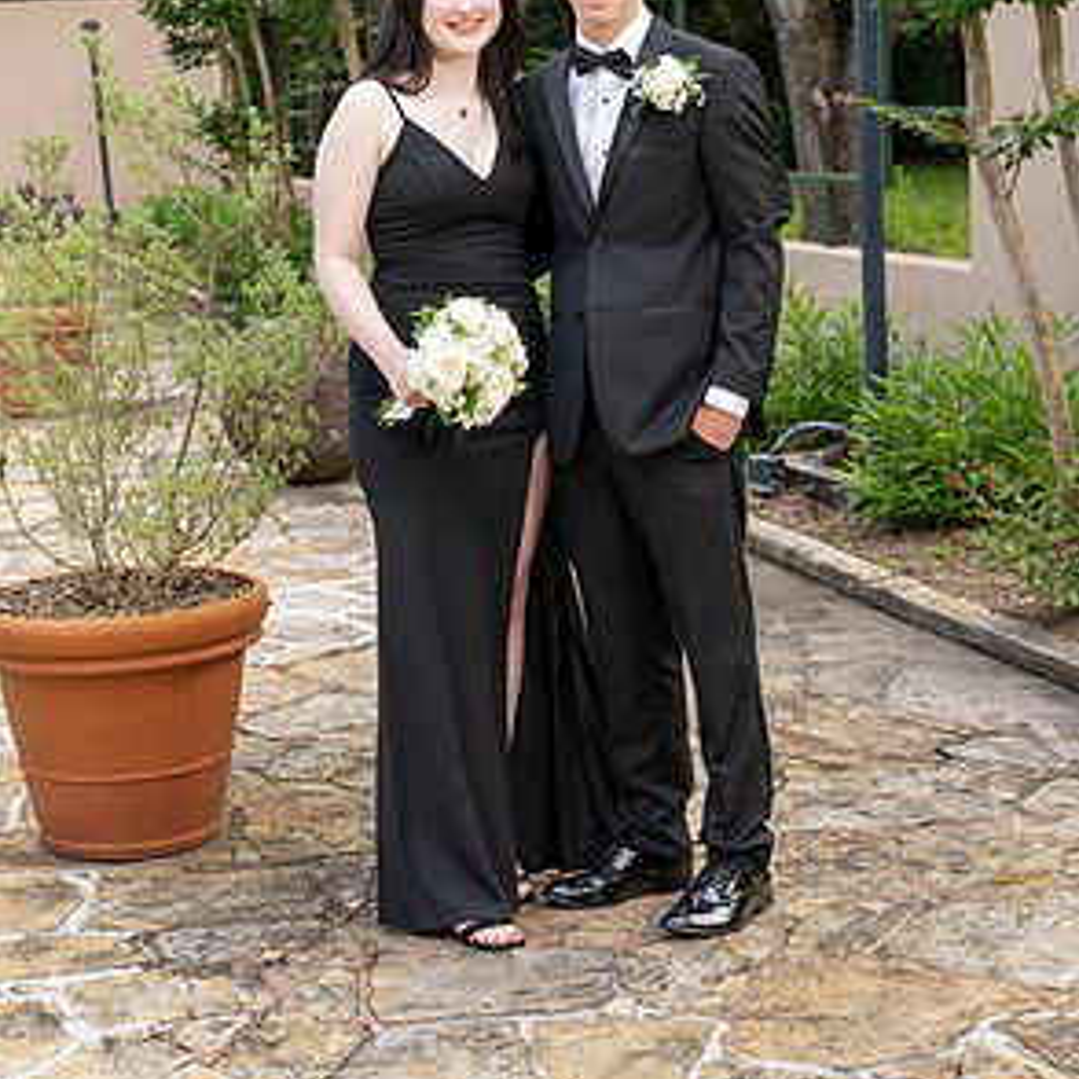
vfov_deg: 24.9
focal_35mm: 69
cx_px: 547
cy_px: 345
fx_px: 2433
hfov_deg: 25.0
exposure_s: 1/200
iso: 500
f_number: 5
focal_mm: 53
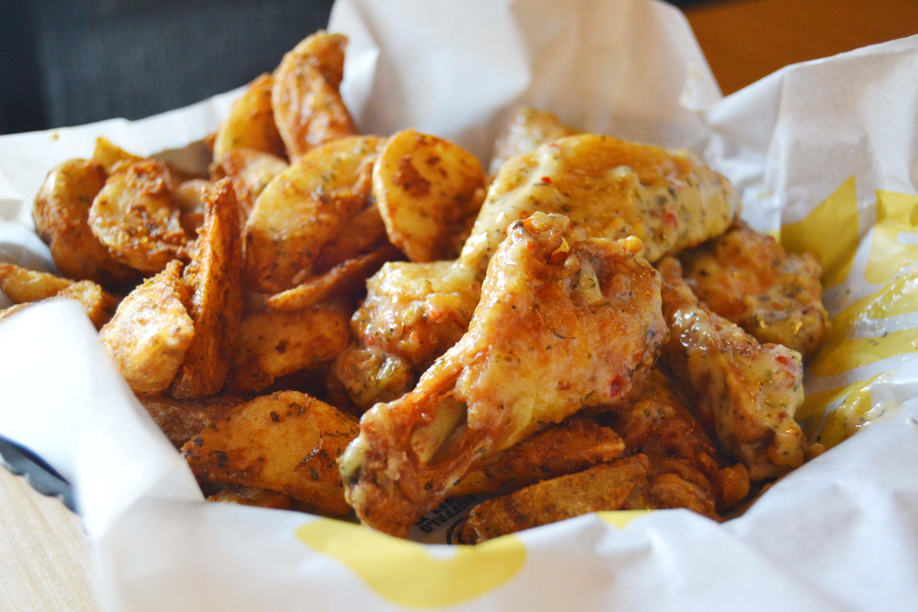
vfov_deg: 23.8
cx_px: 459
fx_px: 1453
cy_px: 306
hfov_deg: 35.1
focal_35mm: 57
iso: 1000
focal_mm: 38
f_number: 4.8
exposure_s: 1/60
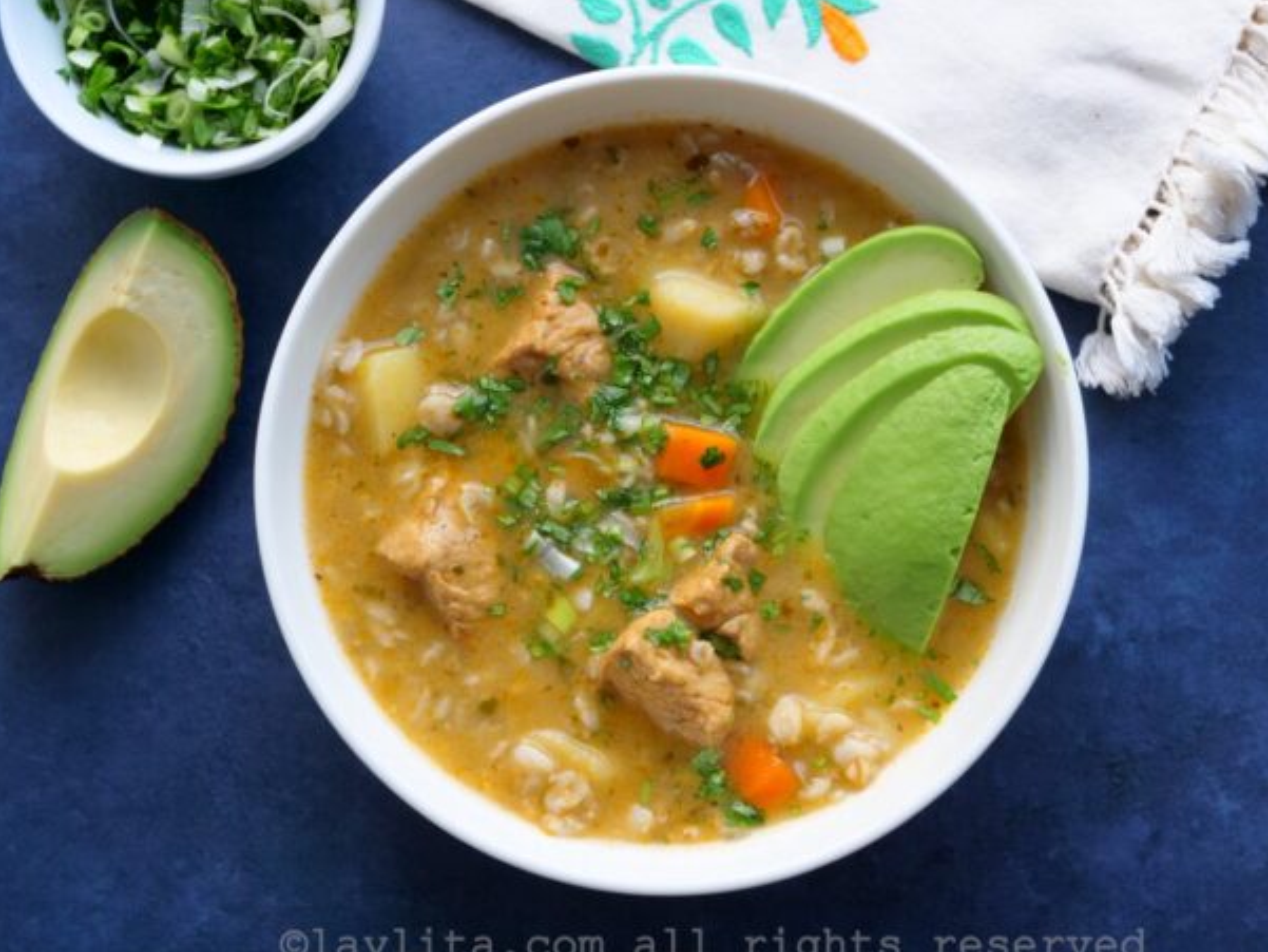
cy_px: 464
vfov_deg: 22.3
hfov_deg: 29.4
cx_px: 667
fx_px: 2418
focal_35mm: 66
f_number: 3.7
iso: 500
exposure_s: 1/80
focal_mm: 31
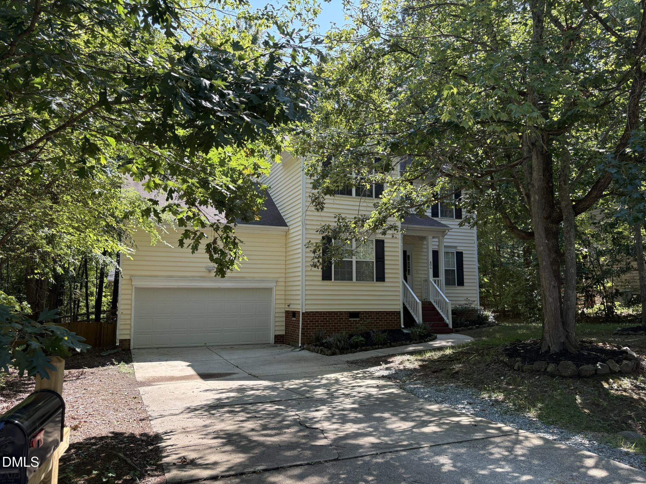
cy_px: 242
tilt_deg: +7.7
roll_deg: -0.2
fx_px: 485
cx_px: 323
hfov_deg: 67.3
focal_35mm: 26
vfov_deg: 53.1
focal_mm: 5.96
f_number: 1.6
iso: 64
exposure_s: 1/660
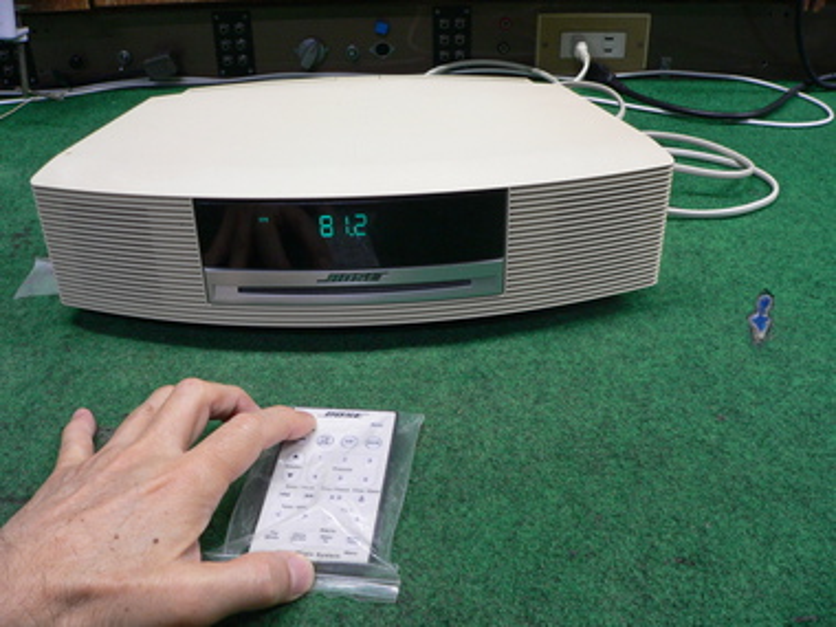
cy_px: 314
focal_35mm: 36
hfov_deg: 51.4
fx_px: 869
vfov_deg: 39.7
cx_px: 418
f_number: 2.8
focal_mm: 6
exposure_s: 1/25
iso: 200
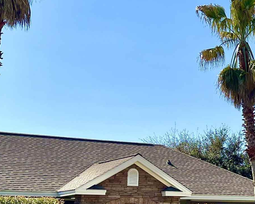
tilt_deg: +11.4
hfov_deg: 20.9
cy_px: 112
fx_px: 649
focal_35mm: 86
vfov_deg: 17.8
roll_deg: +1.8
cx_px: 294
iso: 50
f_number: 1.5
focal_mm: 5.7
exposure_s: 1/5319
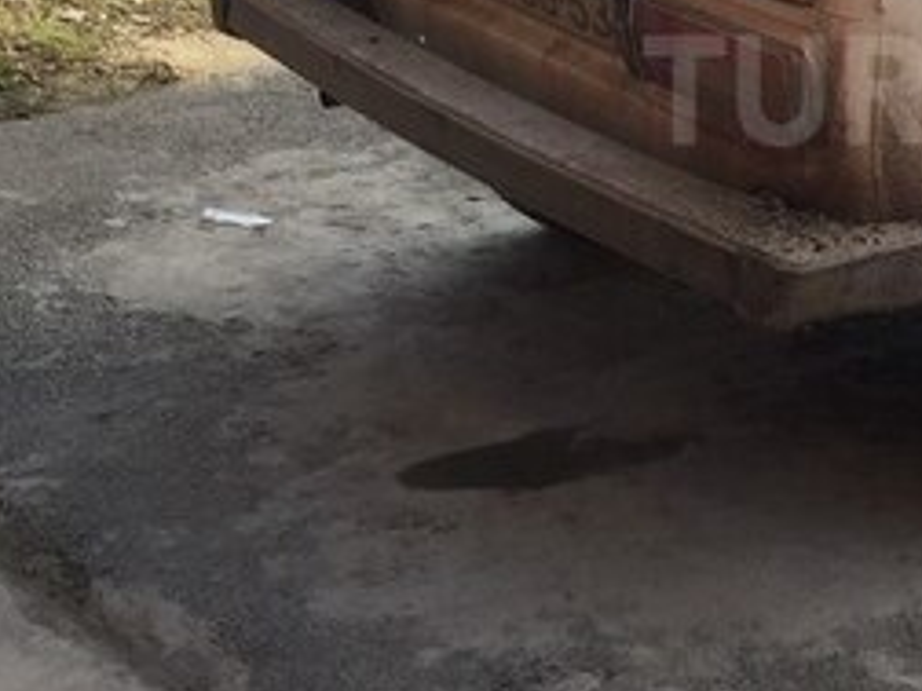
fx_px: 2024
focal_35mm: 76
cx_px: 1017
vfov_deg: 19.1
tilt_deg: -12.6
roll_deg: -5.6
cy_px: 90
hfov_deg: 24.0
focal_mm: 4.15
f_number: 2.2
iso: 32
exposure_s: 1/347
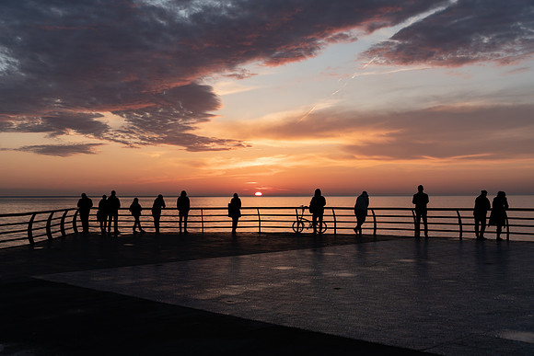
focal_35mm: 42
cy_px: 178
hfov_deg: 46.1
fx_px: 627
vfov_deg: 31.7
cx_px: 267
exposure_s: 1/100
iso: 100
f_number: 6.3
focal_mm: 42
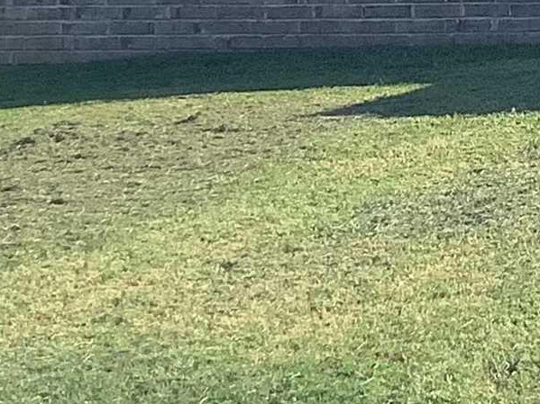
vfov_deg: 9.1
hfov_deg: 10.6
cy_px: -203
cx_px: 1304
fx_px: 2480
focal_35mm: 159
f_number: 2.4
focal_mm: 3.3
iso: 25
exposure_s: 1/905
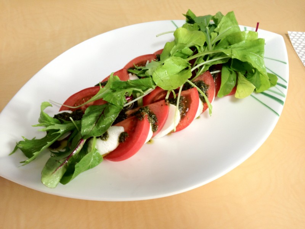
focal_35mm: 35
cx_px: 152
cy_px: 114
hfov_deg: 52.6
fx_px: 308
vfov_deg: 40.7
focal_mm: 4.28
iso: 100
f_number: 2.4
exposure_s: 1/20
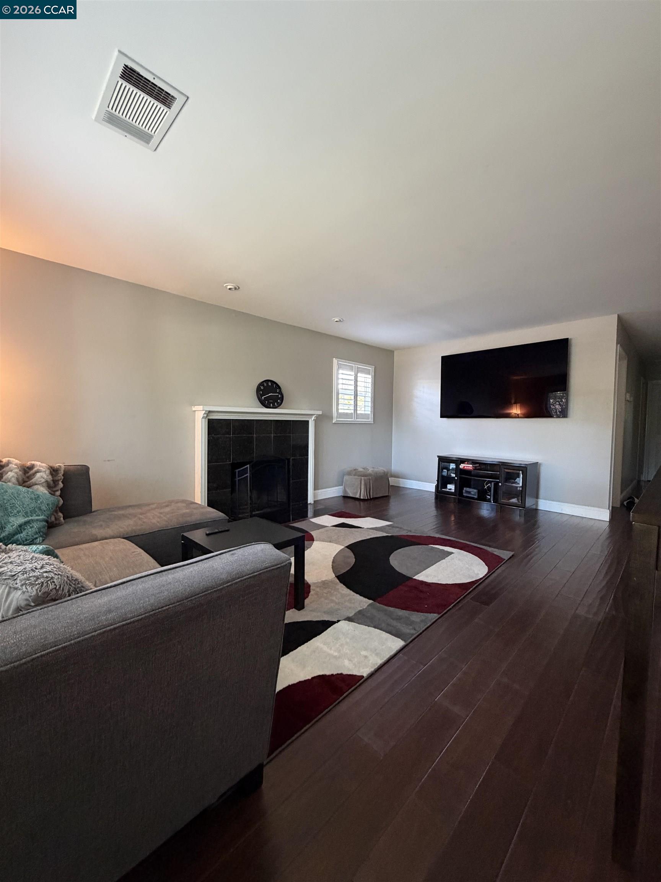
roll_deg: -0.6
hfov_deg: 85.7
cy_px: 441
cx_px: 330
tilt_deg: -3.0
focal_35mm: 14
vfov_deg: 102.1
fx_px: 356
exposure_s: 1/60
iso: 400
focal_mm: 2.22
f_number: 2.2
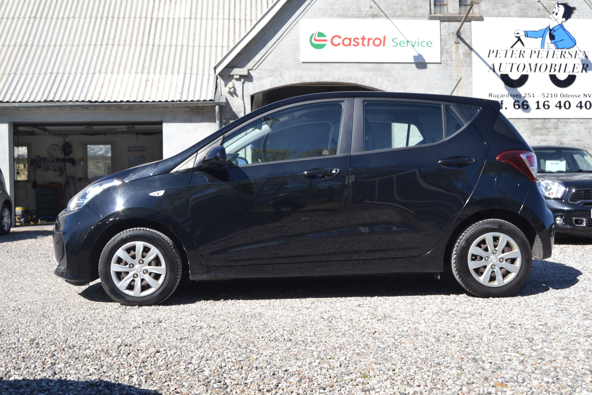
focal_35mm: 36
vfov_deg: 36.9
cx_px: 296
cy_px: 198
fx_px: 592
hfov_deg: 53.1
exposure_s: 1/250
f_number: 8
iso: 100
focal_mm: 24
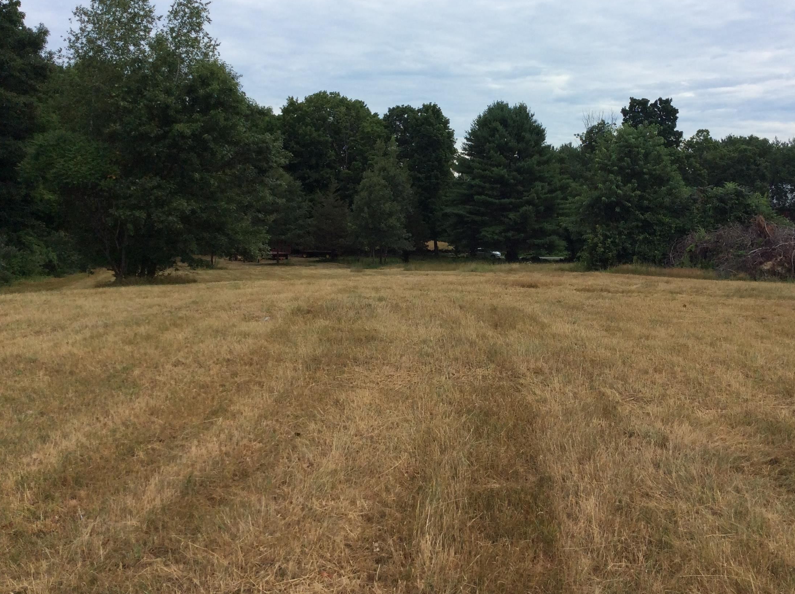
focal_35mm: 38
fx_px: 871
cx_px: 471
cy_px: 244
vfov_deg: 37.5
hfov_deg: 48.8
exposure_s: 1/689
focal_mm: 3.3
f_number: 2.4
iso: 32
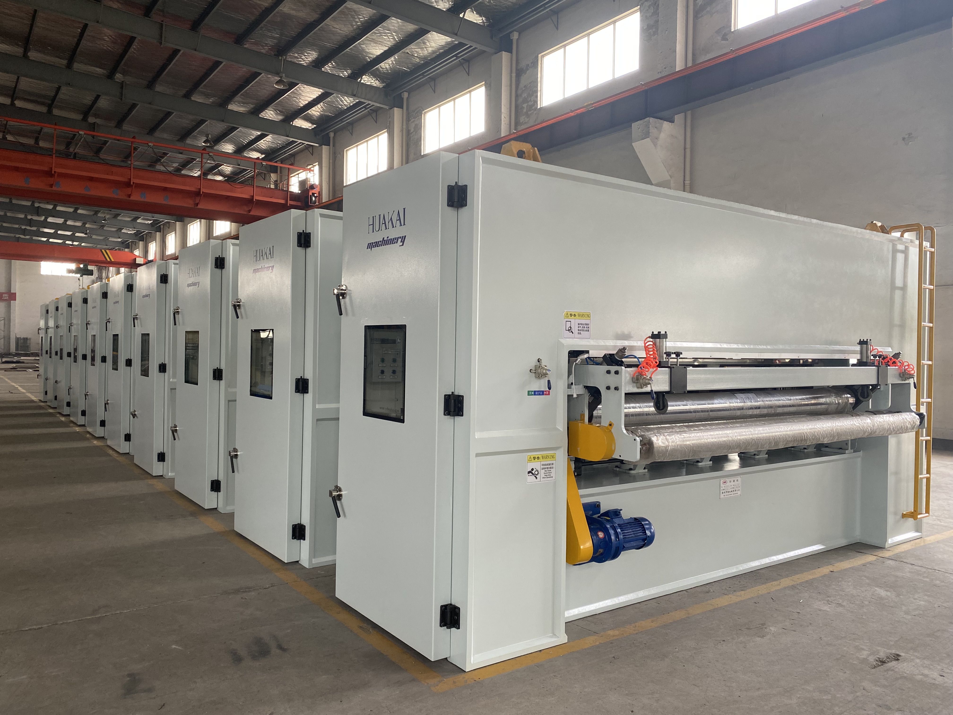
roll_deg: -0.6
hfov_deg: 67.3
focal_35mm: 26
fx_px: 716
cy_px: 358
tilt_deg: +0.1
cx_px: 476
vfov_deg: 53.1
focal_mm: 4.25
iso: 100
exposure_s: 1/121
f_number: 1.8
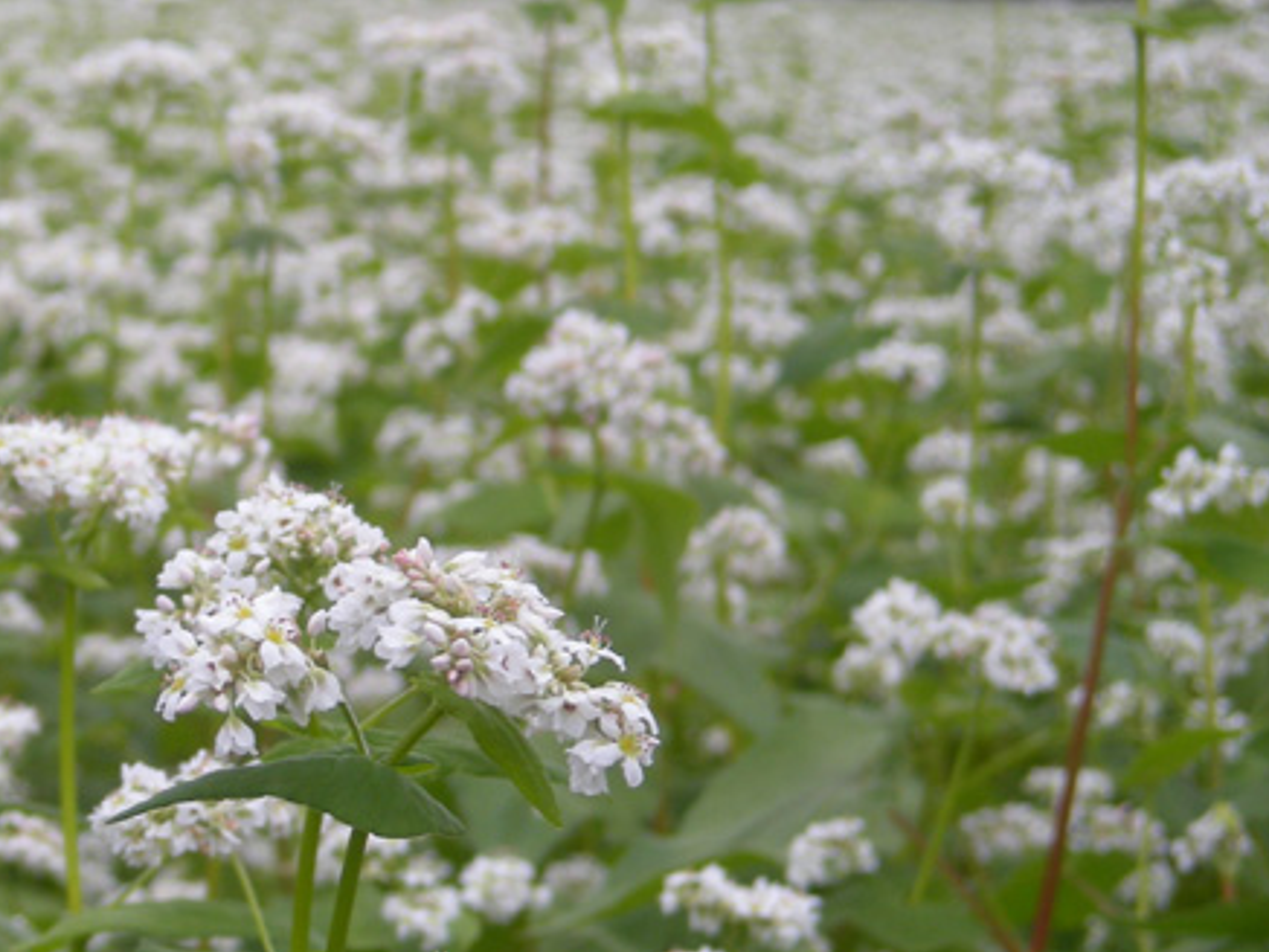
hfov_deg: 14.1
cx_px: 264
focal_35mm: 139
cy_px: 403
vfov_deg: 10.7
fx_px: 5097
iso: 64
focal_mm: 12.3
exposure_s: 1/358
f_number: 3.9
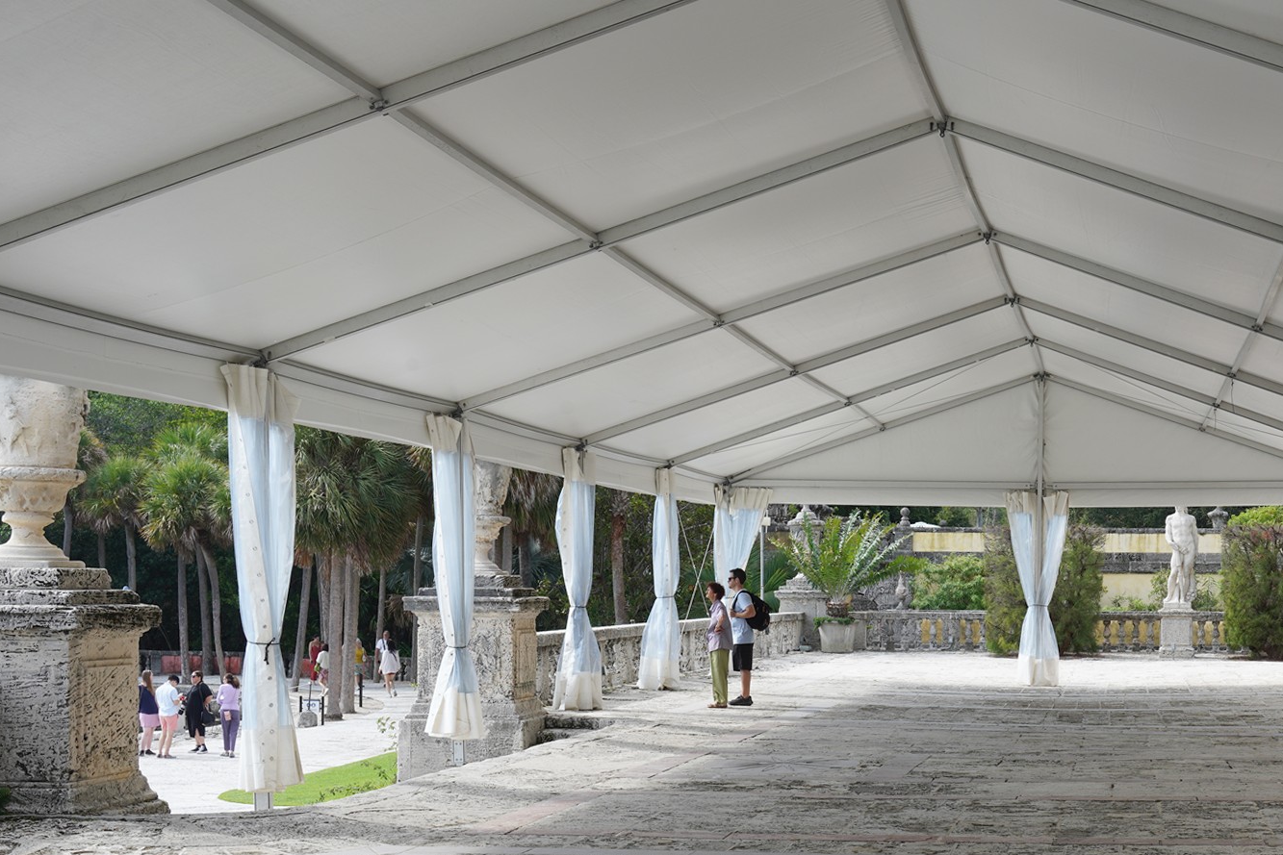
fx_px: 2245
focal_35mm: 63
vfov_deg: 21.5
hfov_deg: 31.4
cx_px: 927
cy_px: 595
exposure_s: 1/100
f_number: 13
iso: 200
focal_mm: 42
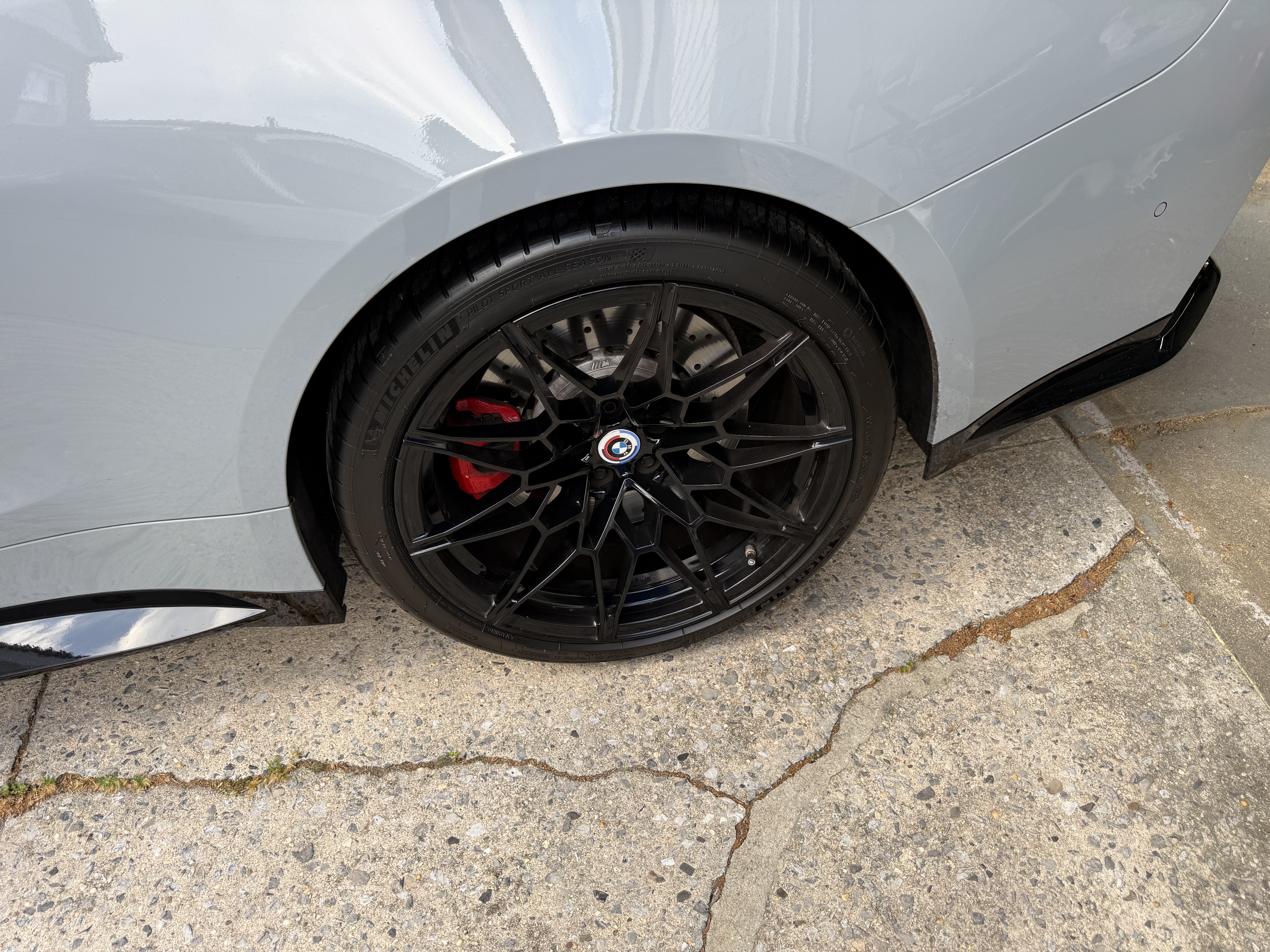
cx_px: 635
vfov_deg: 56.8
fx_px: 881
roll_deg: +3.9
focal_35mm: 24
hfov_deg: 71.6
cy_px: 476
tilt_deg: -43.4
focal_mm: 6.76
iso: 80
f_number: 1.78
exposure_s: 1/297
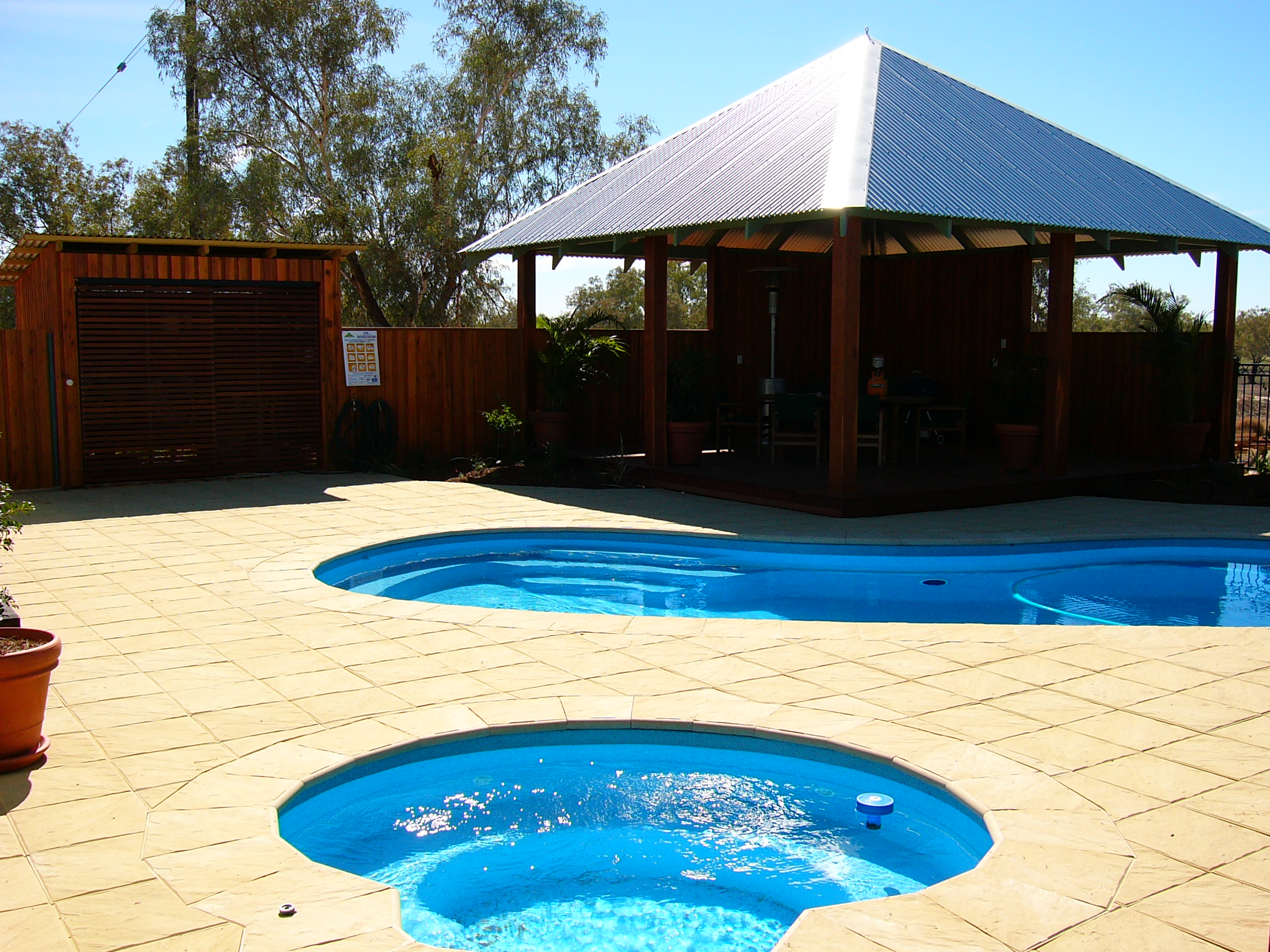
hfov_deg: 52.6
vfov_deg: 40.7
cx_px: 635
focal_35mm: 35
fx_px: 1284
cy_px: 476
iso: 50
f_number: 8
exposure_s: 1/125
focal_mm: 5.8
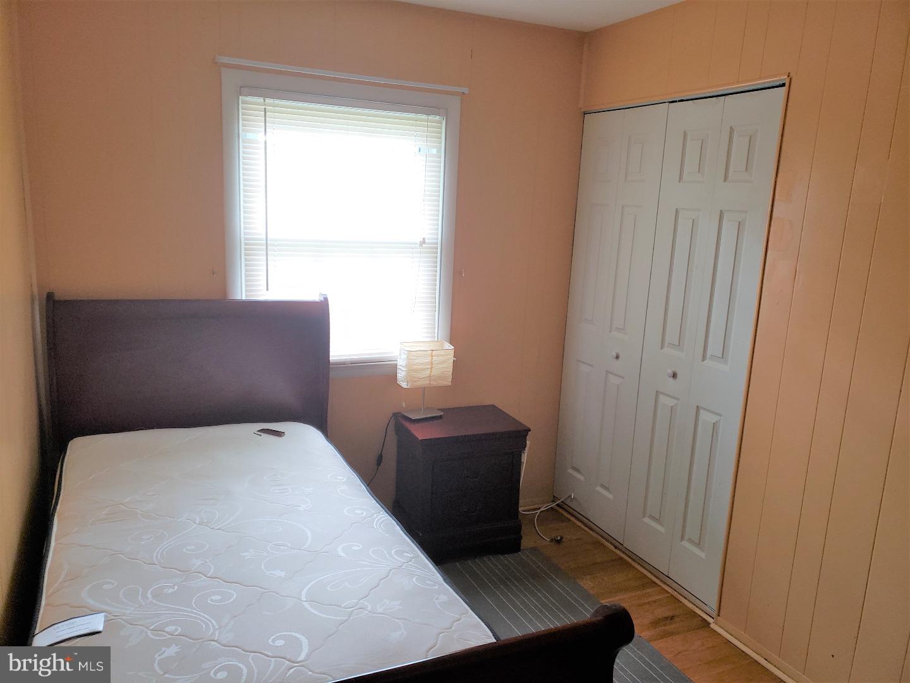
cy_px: 342
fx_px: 683
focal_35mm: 26
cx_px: 455
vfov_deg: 53.1
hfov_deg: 67.3
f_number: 1.5
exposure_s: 1/60
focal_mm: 4.3
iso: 125
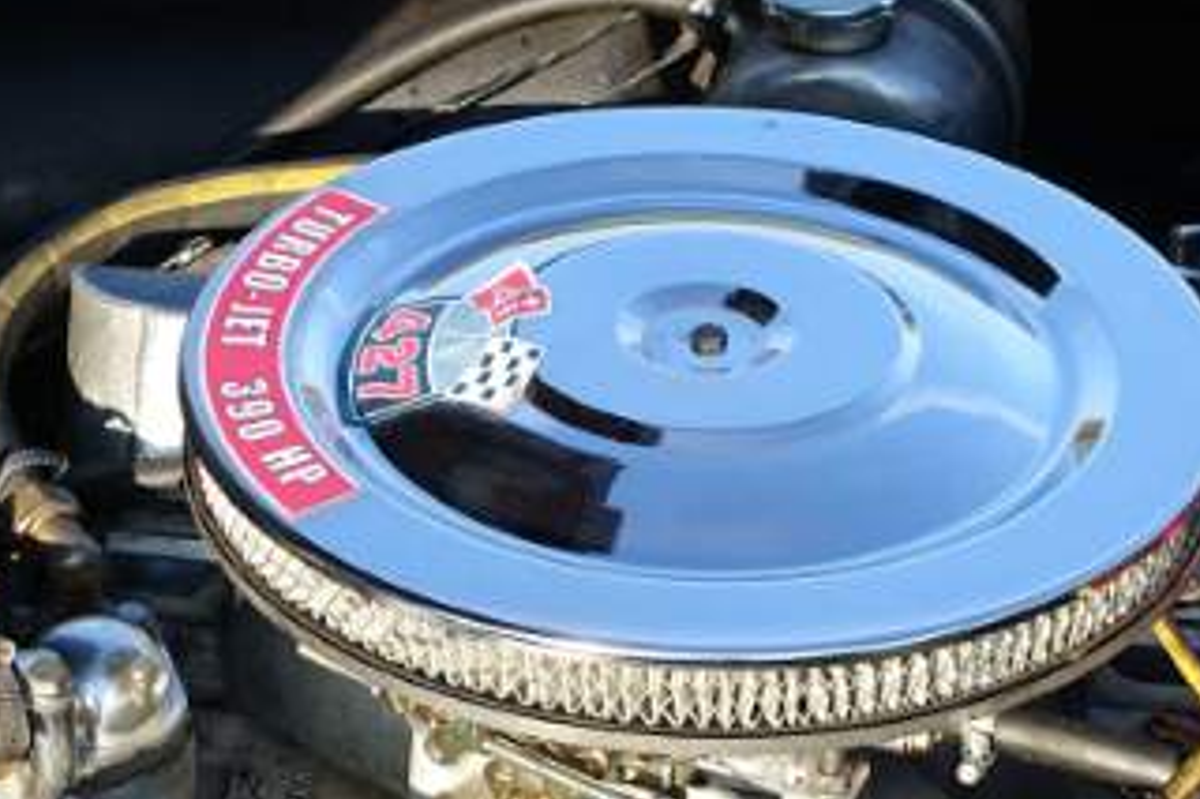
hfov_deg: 16.3
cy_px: 563
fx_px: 4198
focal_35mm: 126
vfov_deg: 10.9
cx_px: 551
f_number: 4
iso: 125
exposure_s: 1/320
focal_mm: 12.99
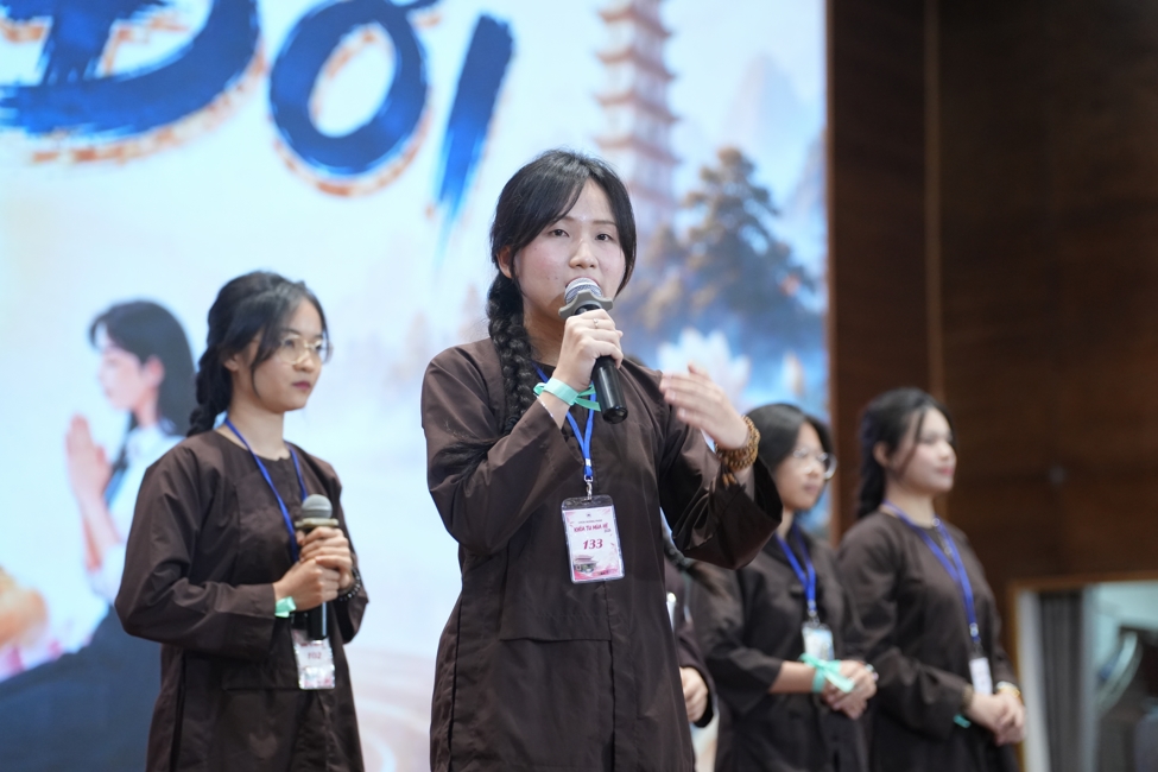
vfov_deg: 15.9
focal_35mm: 86
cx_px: 579
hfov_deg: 23.6
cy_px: 386
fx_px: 2766
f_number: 2.8
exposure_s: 1/160
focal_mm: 86
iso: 2500
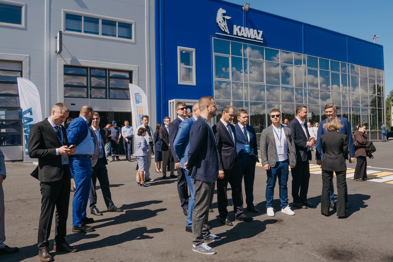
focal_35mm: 28
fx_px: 306
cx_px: 196
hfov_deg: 65.5
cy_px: 131
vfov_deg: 46.4
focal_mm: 28
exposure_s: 1/200
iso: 160
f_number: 14
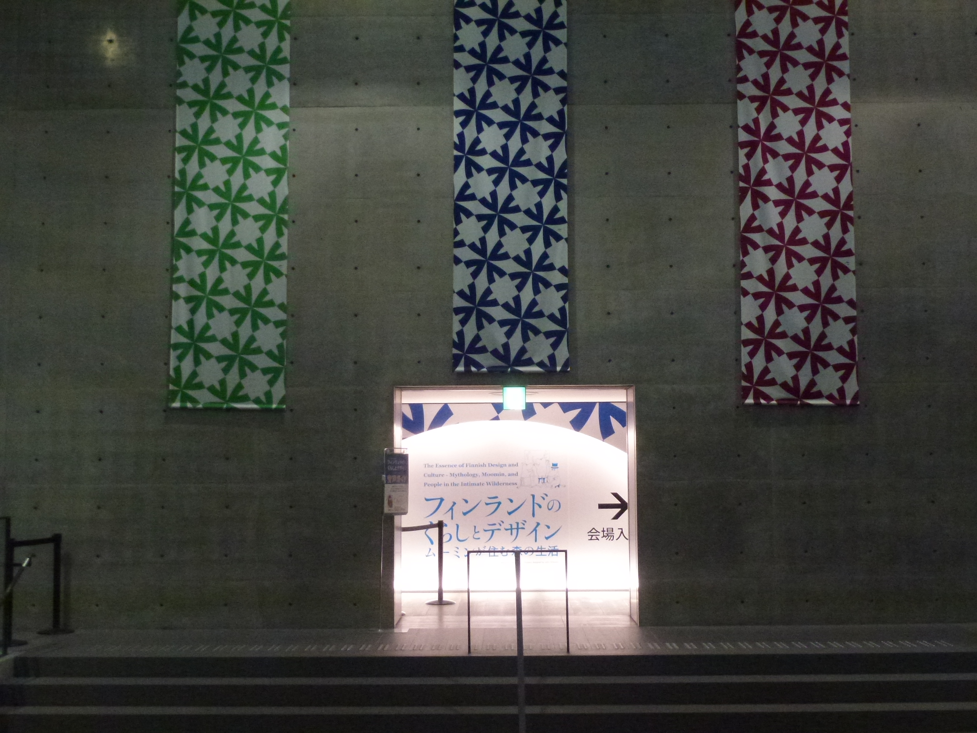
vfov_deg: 35.1
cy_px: 366
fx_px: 1157
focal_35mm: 41
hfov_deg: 45.8
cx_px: 488
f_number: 3.9
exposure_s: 1/20
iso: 800
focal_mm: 7.4
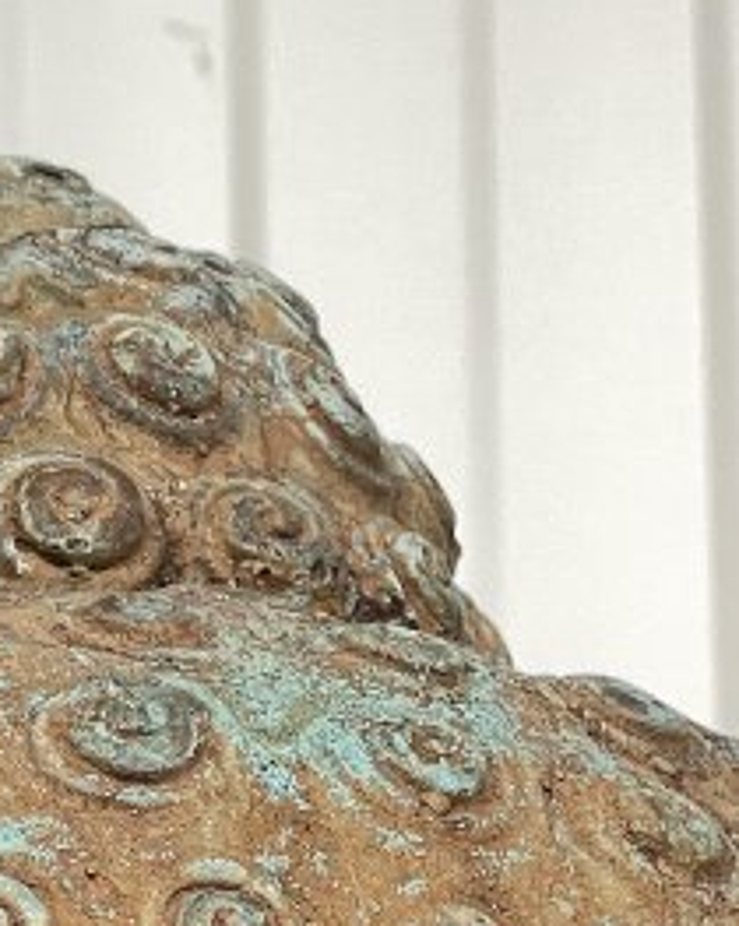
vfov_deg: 7.9
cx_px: -91
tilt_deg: +14.1
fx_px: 6350
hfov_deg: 6.6
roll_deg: +0.8
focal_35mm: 232
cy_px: 2014
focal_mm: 6
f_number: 2
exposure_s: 1/99
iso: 125
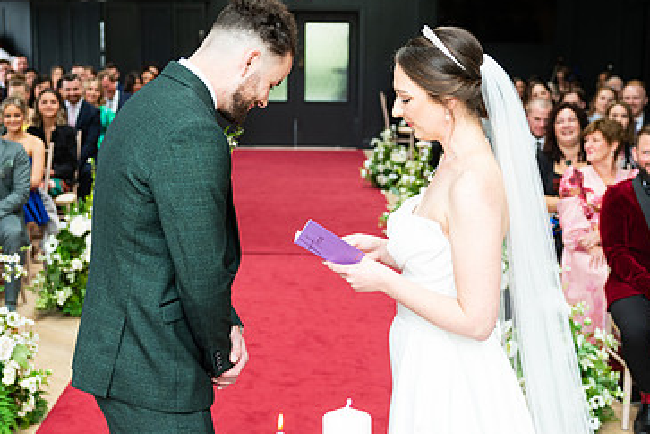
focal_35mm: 64
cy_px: 220
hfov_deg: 31.4
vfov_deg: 21.2
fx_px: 1155
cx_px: 303
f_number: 3.5
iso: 400
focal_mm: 40
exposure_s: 1/200
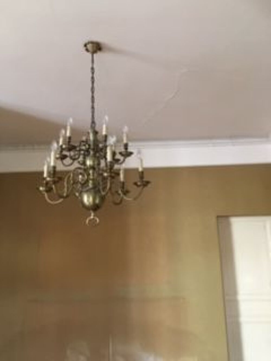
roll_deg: +1.8
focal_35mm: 29
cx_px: 136
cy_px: 180
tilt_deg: +13.2
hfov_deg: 48.2
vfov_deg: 61.7
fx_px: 303
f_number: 2.2
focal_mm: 4.15
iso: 100
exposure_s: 1/8
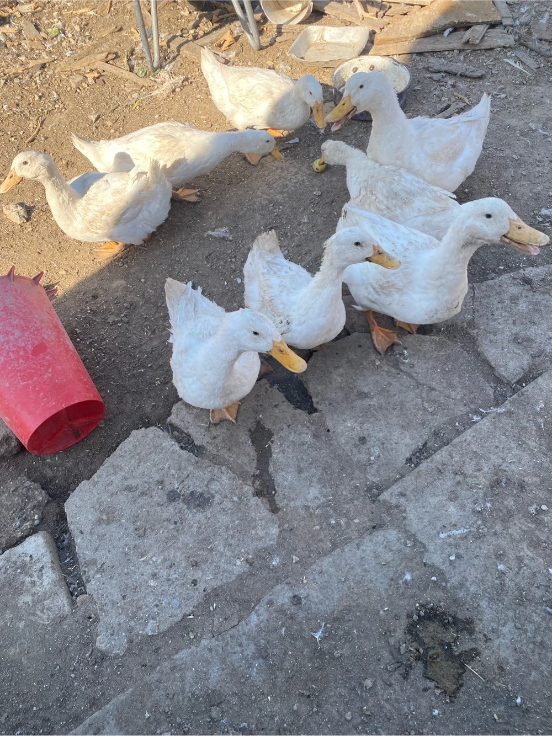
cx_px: 276
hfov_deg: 53.0
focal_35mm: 26
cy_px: 368
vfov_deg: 67.3
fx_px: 553
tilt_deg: -57.1
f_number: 1.8
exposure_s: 1/662
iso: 32
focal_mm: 4.25
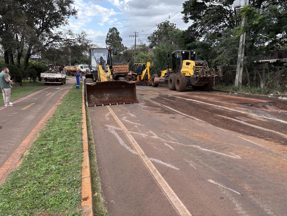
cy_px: 104
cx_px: 147
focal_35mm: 27
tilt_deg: -11.5
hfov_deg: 65.3
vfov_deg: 51.3
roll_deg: +0.9
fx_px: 224
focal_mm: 5.96
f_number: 1.6
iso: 50
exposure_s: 1/245
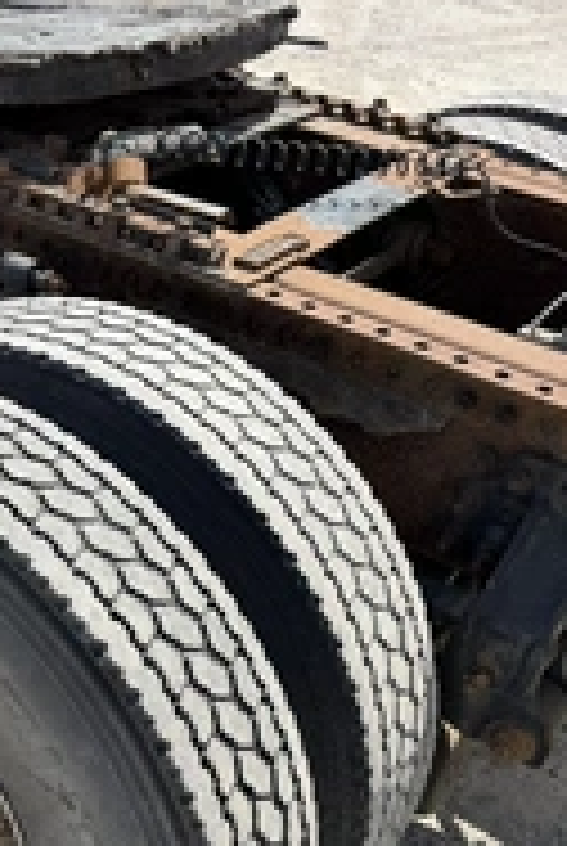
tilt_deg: -37.4
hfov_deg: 23.0
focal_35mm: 53
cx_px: -148
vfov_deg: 36.7
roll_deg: -4.8
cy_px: 626
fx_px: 1247
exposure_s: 1/2053
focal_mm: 6.76
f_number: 1.78
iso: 80
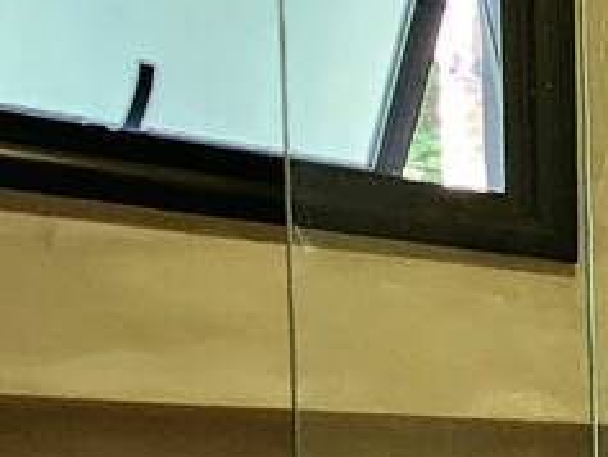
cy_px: 626
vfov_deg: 17.3
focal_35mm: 79
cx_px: 1642
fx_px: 1388
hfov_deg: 13.1
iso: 320
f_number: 2.2
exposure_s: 1/60.2
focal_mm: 2.2
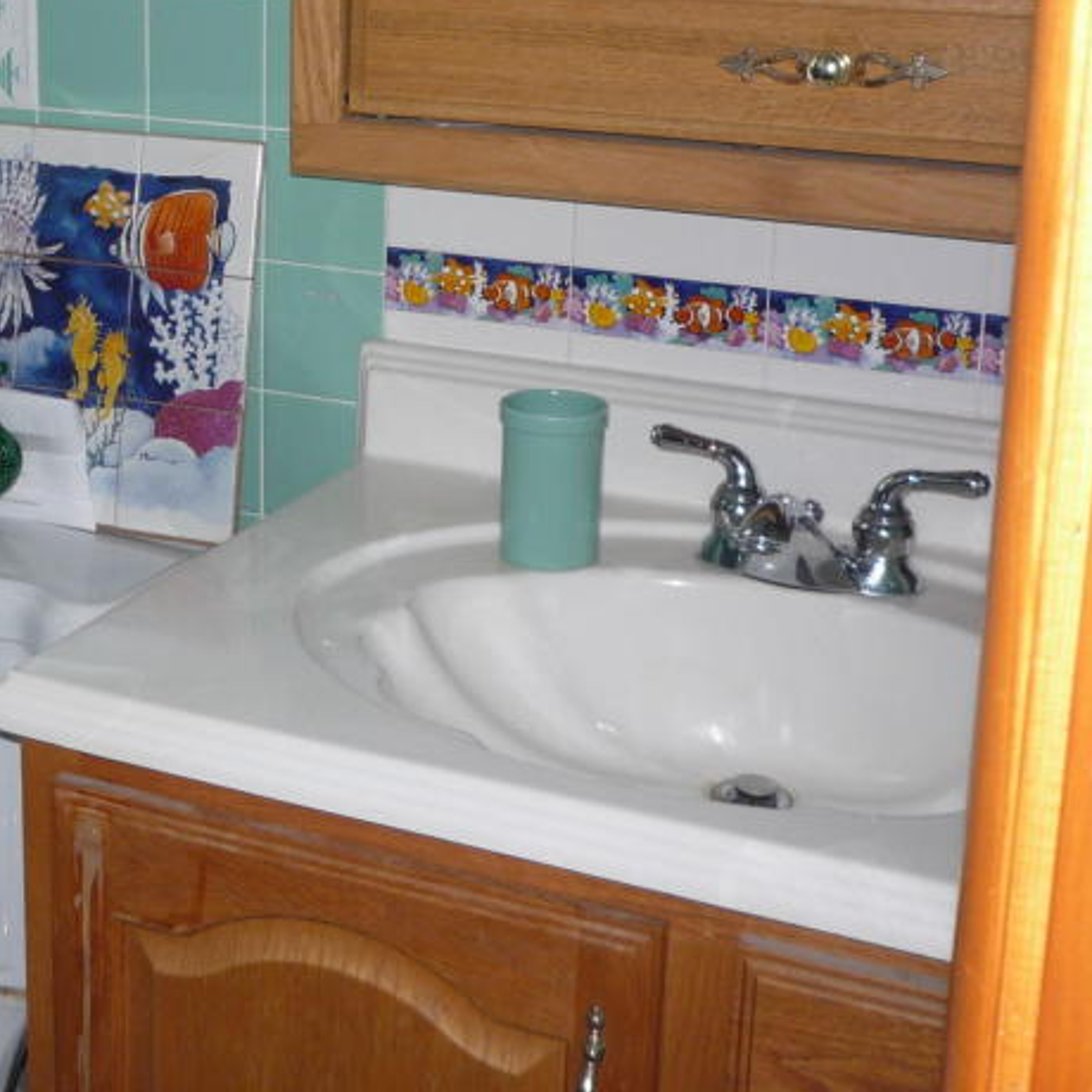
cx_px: 188
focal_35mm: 63
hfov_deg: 26.7
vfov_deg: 27.0
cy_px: 313
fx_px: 2248
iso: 100
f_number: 3.3
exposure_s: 1/30
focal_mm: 5.2
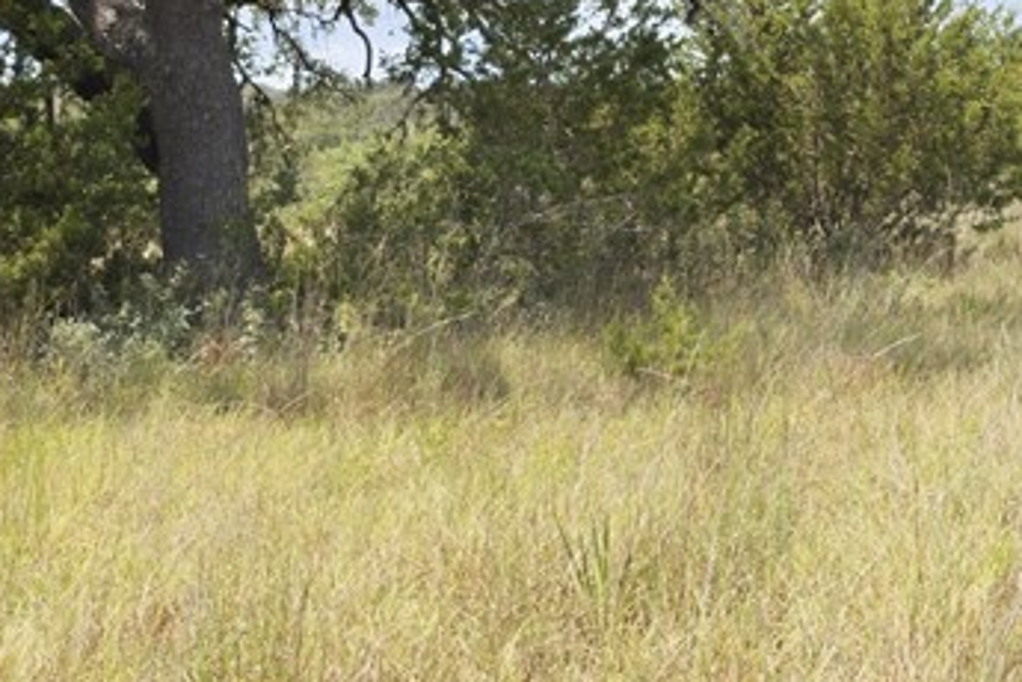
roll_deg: +0.8
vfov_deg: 17.9
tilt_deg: +3.3
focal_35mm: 74
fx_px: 2101
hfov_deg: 27.3
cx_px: 530
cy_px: -9
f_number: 1.8
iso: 64
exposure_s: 1/3650
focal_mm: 6.8
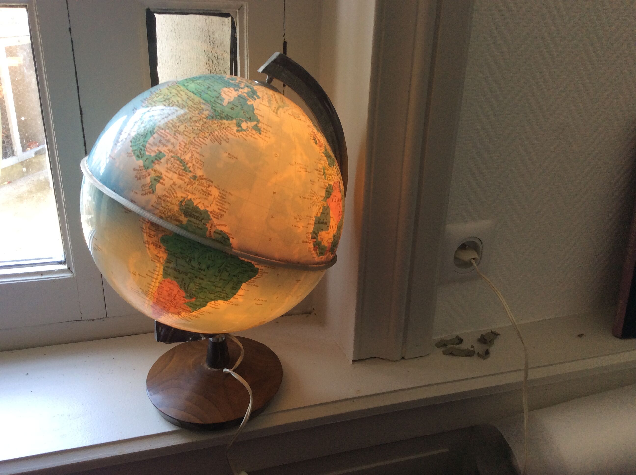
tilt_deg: -24.4
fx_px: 587
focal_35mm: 32
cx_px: 318
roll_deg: +0.5
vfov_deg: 44.1
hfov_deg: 56.9
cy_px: 238
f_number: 2.4
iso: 50
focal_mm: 3.3
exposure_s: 1/25
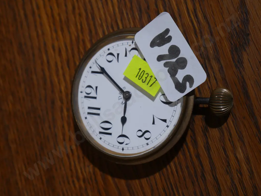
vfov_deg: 21.3
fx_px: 520
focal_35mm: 69
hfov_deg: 28.2
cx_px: 131
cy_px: 98
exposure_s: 1/80
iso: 500
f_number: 5.4
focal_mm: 34
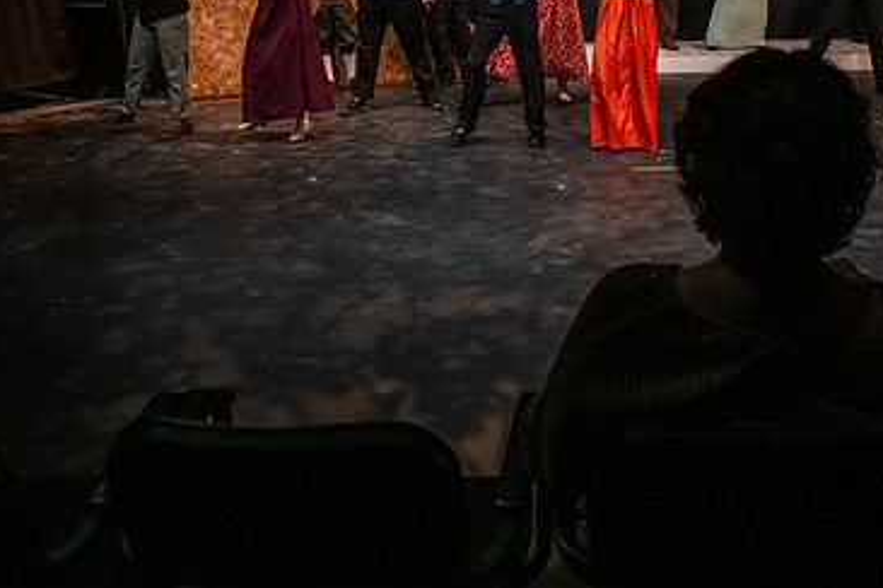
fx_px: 932
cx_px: 572
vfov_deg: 34.6
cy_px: 184
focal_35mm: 38
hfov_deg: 50.0
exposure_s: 1/200
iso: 6400
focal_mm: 24
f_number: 3.5
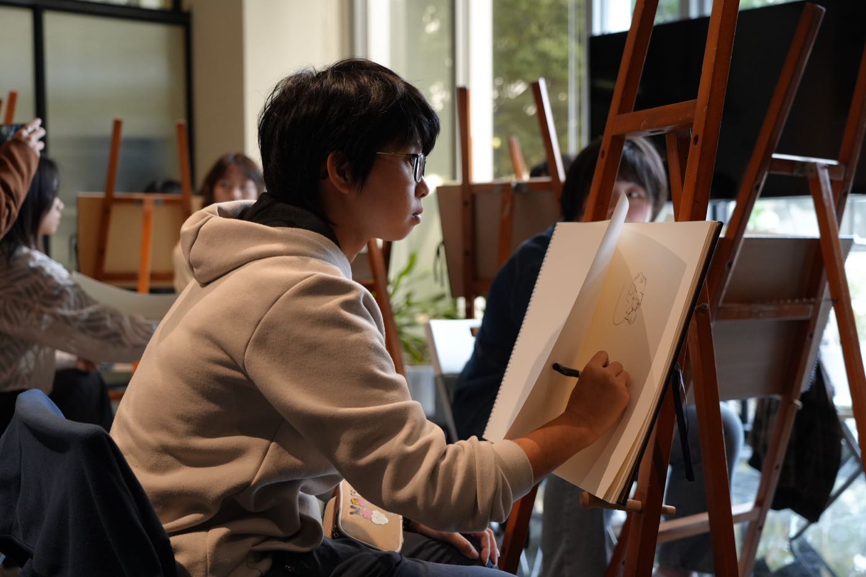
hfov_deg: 40.3
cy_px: 288
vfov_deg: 27.5
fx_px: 1179
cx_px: 433
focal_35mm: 49
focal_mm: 49
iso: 2000
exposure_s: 1/160
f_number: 4
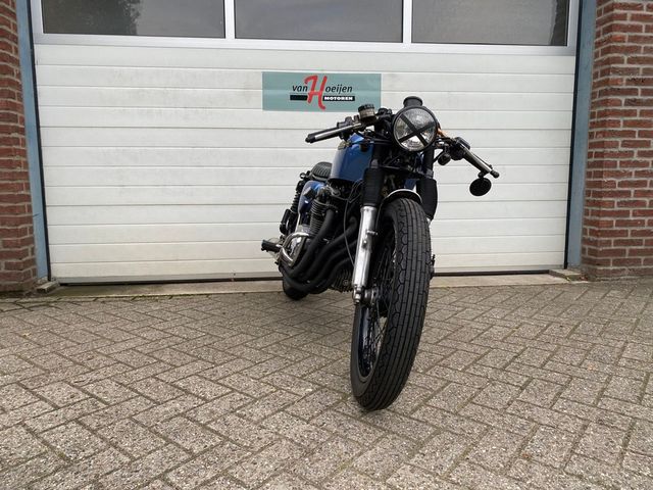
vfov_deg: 53.1
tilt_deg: -7.6
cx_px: 326
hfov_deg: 67.3
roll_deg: -0.5
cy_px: 245
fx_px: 490
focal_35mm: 26
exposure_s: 1/363
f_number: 1.8
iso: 32
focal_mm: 4.25
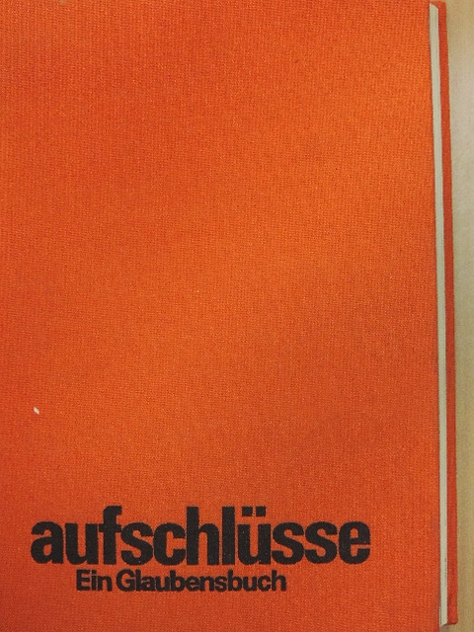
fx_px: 1004
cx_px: 237
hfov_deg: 26.6
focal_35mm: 55
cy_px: 316
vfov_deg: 34.9
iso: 1600
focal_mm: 9.8
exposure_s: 1/100
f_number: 3.7
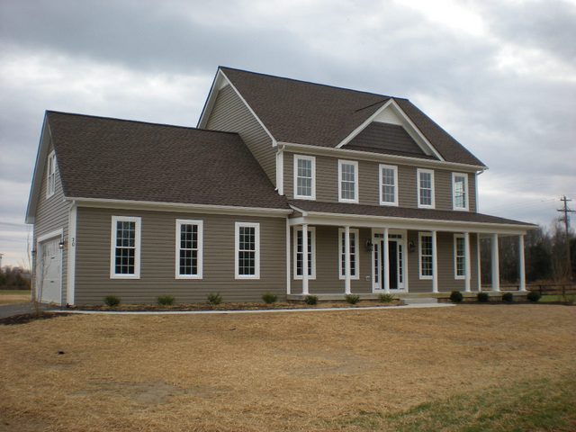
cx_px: 288
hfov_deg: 49.0
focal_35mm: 38
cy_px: 216
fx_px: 632
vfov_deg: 37.7
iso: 64
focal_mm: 6.3
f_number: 4.6
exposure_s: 1/183
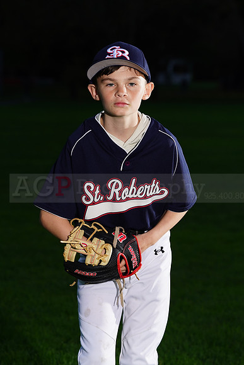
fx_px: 1951
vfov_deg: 10.7
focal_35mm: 192
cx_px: 122
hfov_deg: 7.2
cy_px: 182
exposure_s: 1/160
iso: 320
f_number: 9
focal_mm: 192
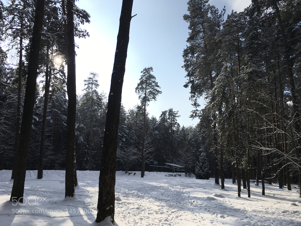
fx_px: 252
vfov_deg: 48.2
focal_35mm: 29
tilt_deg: +13.2
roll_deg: -0.4
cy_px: 113
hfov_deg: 61.7
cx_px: 150
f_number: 2.2
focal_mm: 4.15
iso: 25
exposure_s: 1/2653
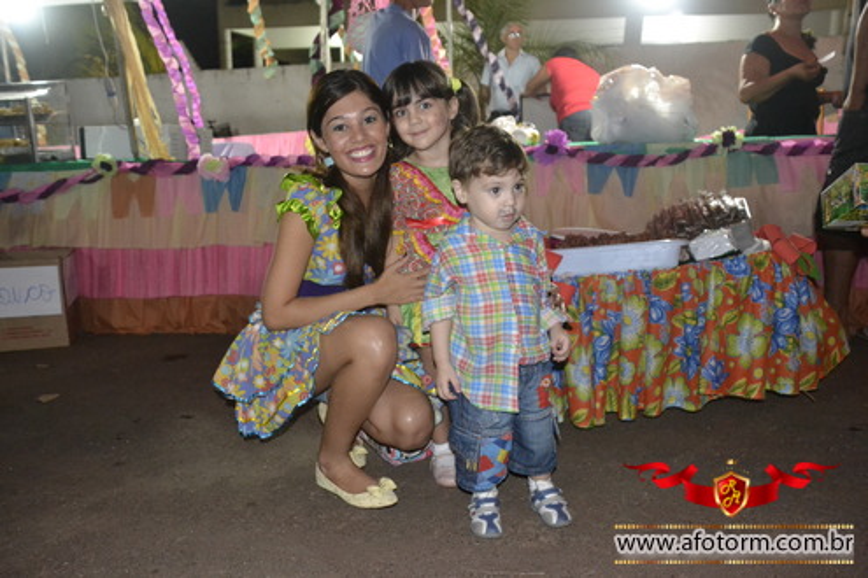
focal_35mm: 33
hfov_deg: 57.2
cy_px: 289
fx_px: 796
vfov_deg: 40.0
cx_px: 434
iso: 3200
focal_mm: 22
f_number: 3.8
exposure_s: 1/60
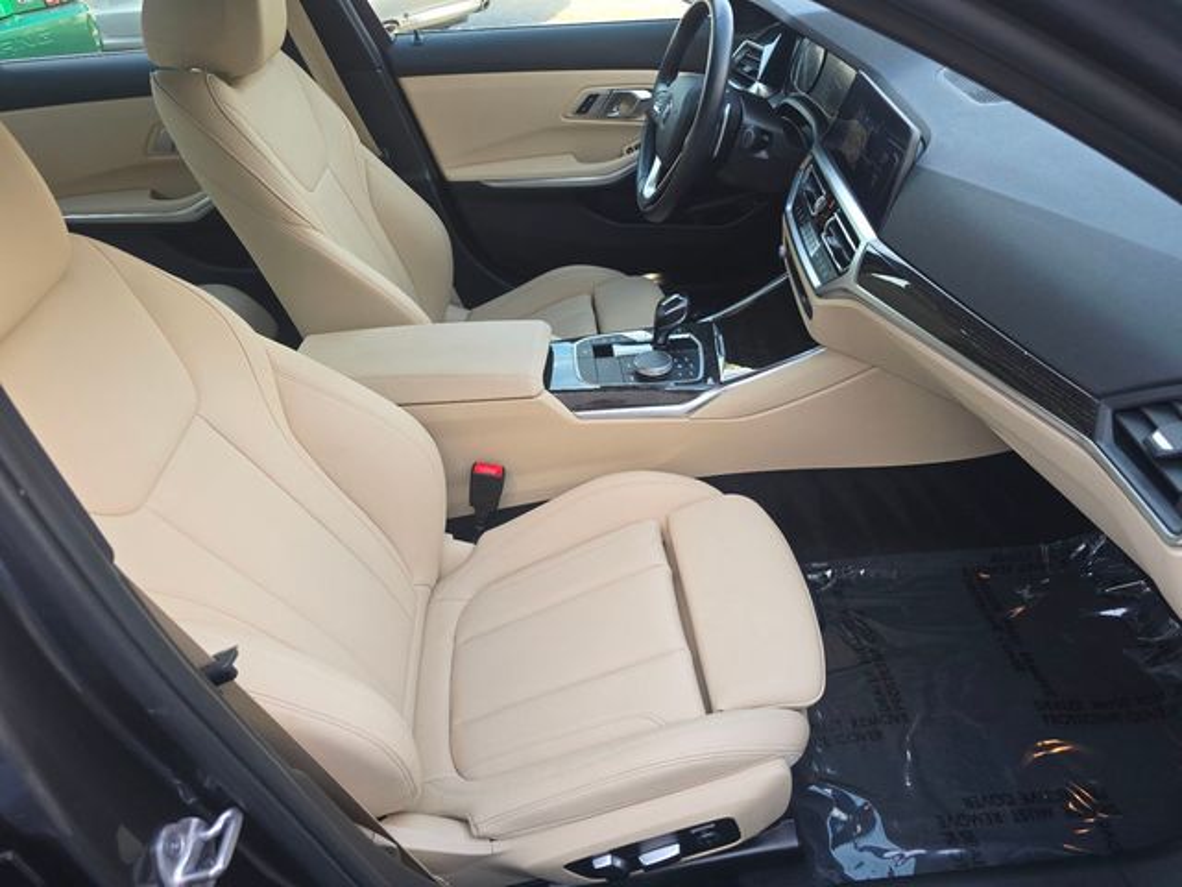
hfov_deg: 73.9
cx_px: 591
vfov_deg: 58.9
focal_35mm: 23
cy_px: 444
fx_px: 785
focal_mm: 6.3
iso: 80
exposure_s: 1/180
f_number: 1.7
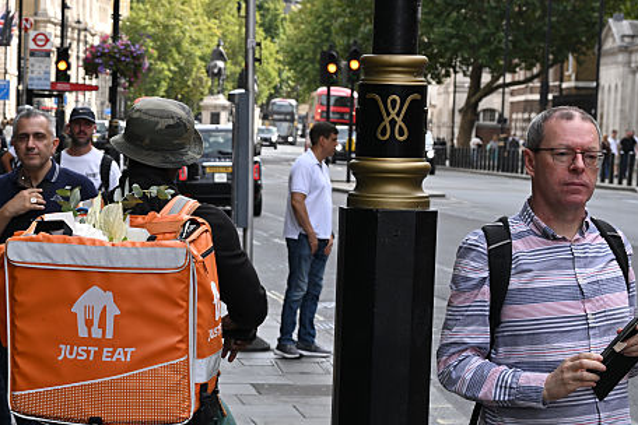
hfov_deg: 17.0
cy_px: 343
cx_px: 87
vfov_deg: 11.5
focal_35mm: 119
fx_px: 2109
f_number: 6.3
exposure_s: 1/200
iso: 100
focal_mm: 53
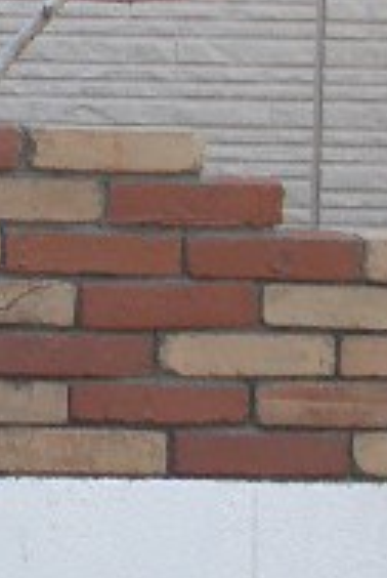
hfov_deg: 6.1
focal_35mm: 219
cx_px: -448
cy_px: 267
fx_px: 3518
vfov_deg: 9.4
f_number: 3.5
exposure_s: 1/80
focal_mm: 10.2
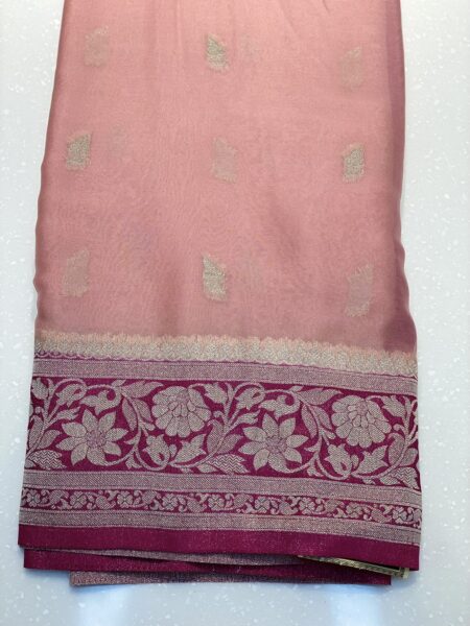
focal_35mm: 52
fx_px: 941
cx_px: 235
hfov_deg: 28.0
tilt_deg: -70.3
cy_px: 313
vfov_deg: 36.8
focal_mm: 6
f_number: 2
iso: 20
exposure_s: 1/100
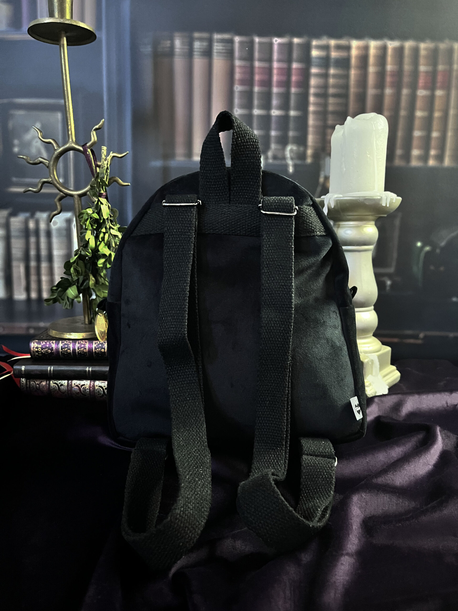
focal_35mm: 26
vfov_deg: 67.3
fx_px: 459
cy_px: 306
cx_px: 229
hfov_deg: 53.1
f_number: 1.6
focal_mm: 5.1
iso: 1000
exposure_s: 1/22
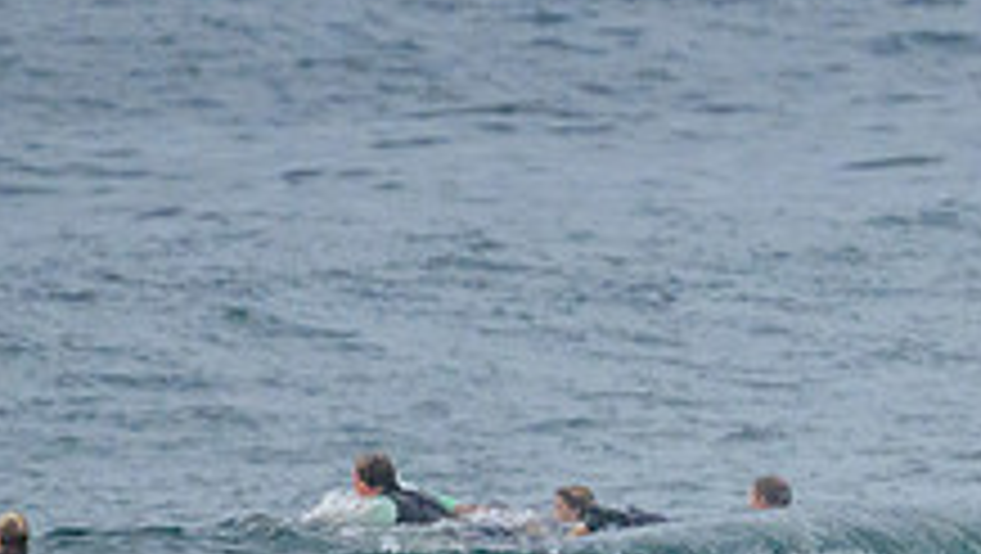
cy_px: 691
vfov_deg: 0.4
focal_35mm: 3059
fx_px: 79630
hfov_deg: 0.7
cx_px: 1044
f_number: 11
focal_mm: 800
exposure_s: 1/2000
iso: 2000
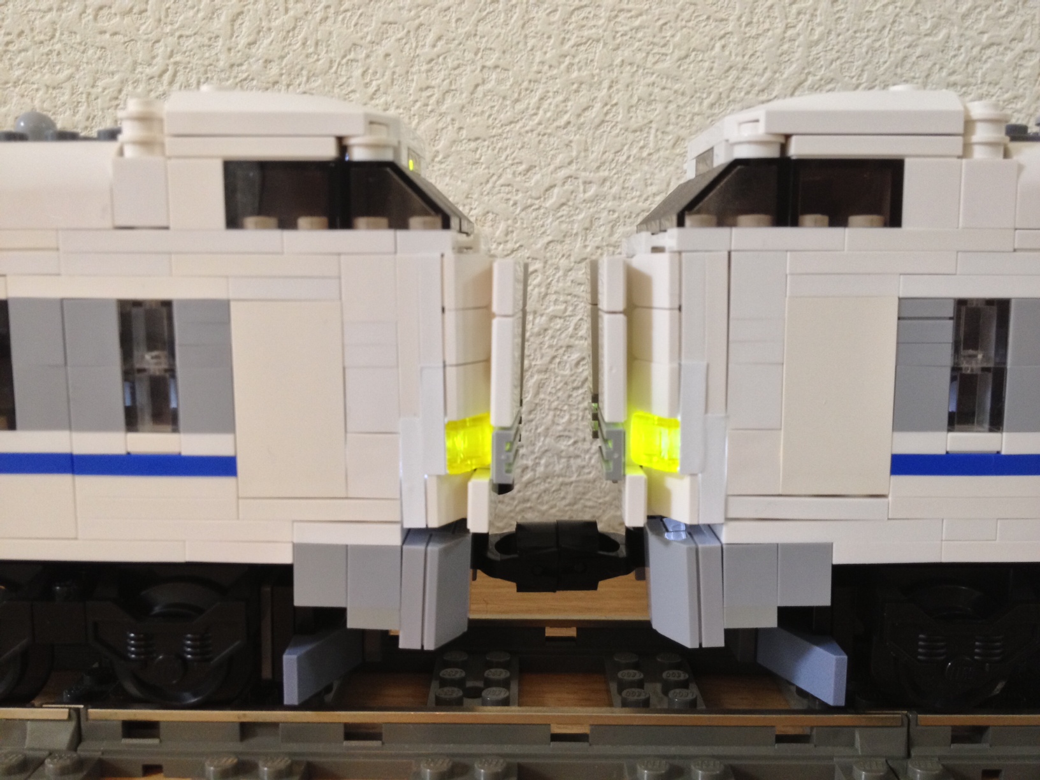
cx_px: 520
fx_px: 1052
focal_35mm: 35
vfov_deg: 40.7
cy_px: 390
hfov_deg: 52.6
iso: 160
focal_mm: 4.28
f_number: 2.4
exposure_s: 1/20
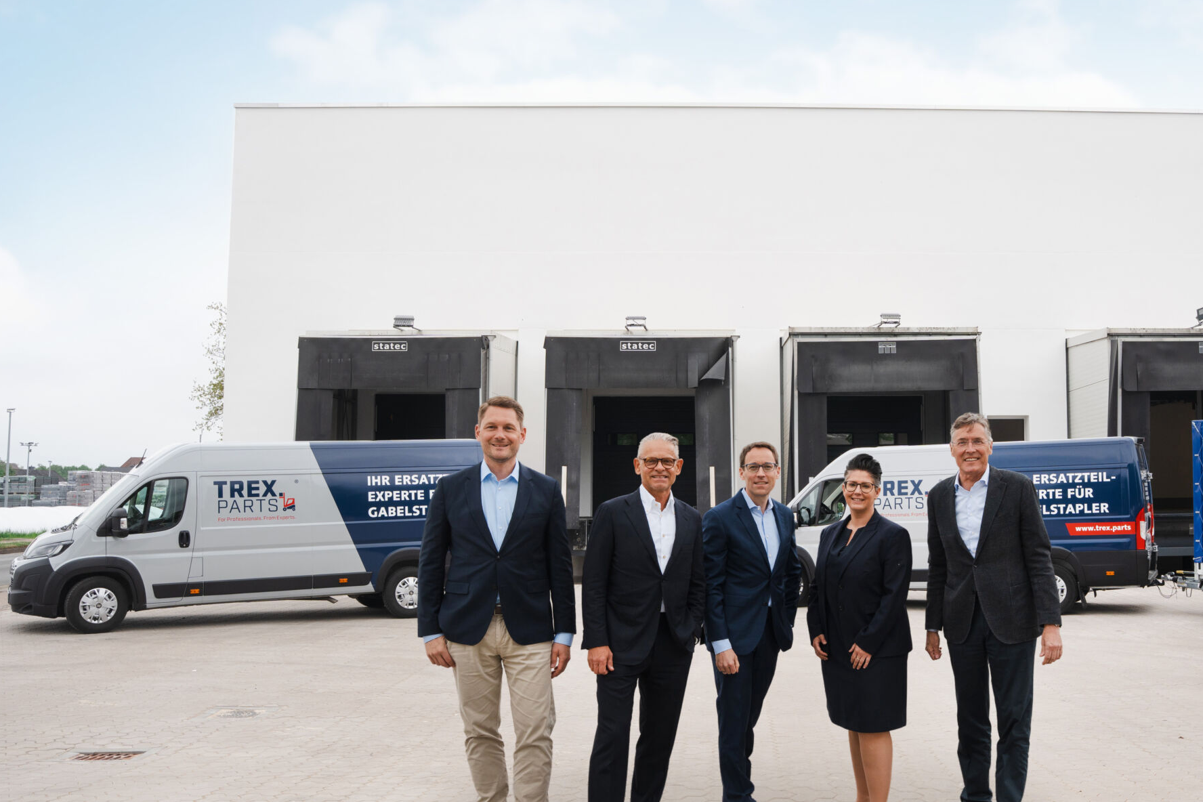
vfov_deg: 34.8
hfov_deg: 49.7
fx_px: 1279
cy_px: 365
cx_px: 778
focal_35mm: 38
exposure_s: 1/160
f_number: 9
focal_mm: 27.2
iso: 250
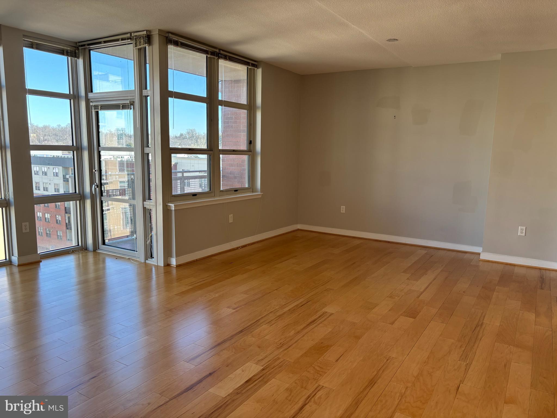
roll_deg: -0.5
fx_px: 418
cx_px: 278
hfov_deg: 67.3
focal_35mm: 26
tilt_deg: -8.6
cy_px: 209
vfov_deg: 53.1
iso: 50
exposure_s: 1/166
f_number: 1.6
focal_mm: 5.96
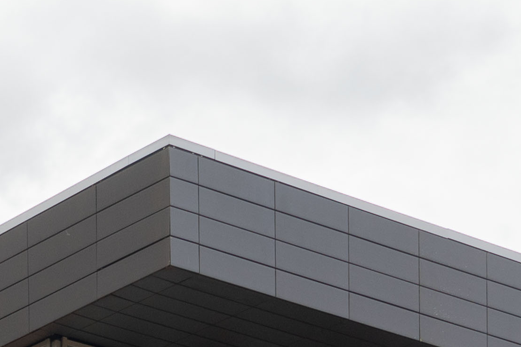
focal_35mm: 190
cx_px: -181
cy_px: 1009
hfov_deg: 10.6
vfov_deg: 6.6
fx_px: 2750
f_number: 8
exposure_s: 1/50
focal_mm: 30
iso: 100
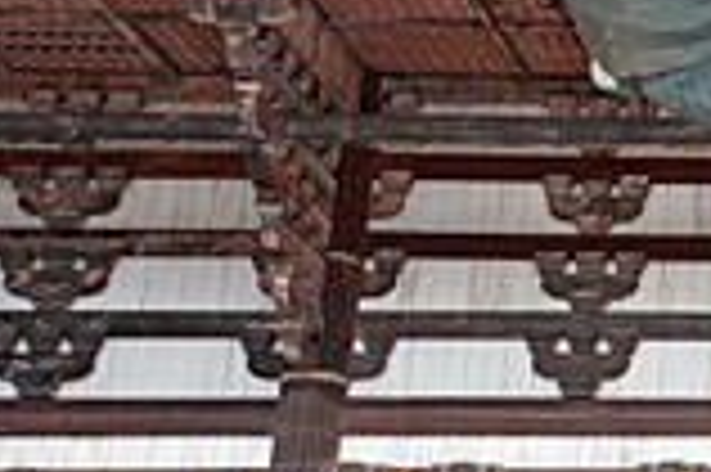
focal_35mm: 114
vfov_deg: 12.0
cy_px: 252
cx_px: 1170
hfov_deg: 15.9
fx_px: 2249
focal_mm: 30
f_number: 9
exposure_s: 1/250
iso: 400
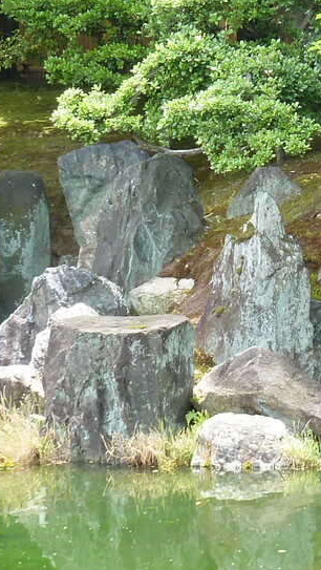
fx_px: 3491
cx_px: 509
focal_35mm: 231
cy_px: 154
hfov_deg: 5.2
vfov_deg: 9.3
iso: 80
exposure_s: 1/60
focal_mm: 11.9
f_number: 4.1
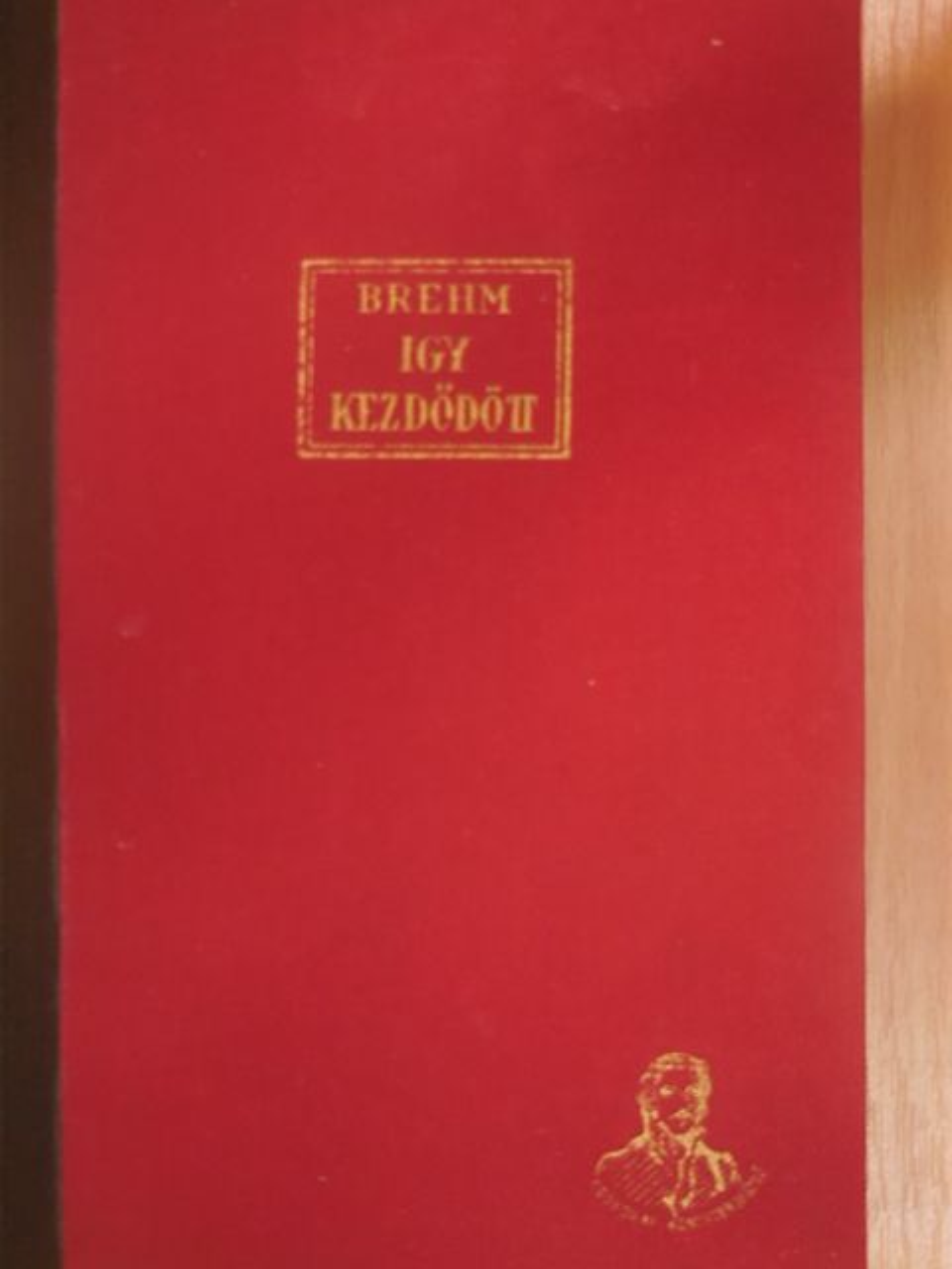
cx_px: 476
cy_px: 634
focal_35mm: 52
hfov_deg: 28.0
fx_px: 1907
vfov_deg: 36.8
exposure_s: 1/25
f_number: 4.3
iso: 400
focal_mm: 9.4
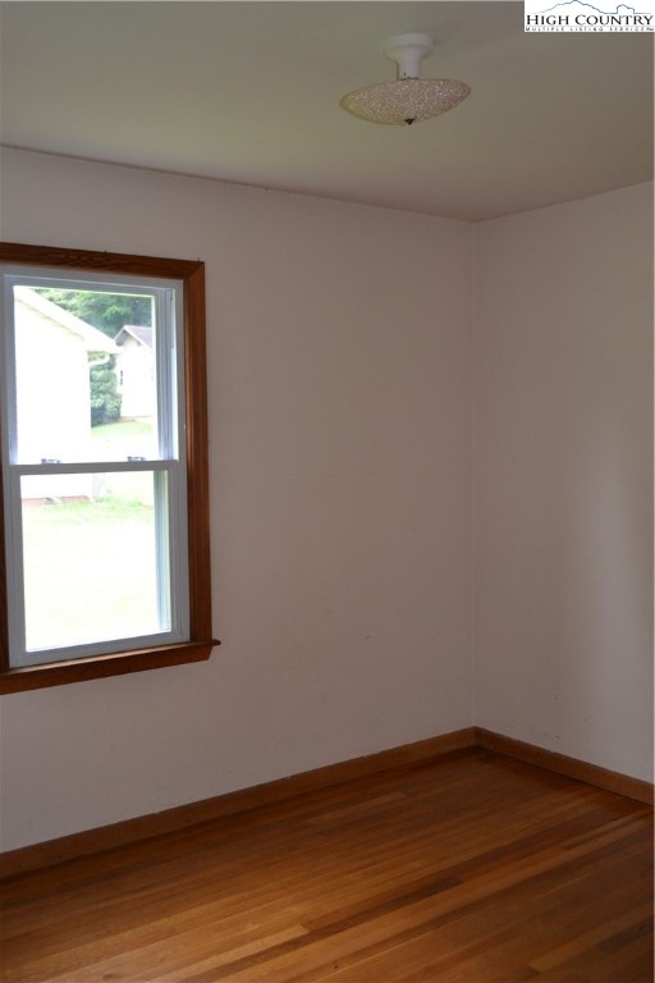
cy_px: 492
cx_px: 328
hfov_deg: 36.9
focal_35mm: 36
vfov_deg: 53.1
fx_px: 982
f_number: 4
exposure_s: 1/60
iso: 400
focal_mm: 24
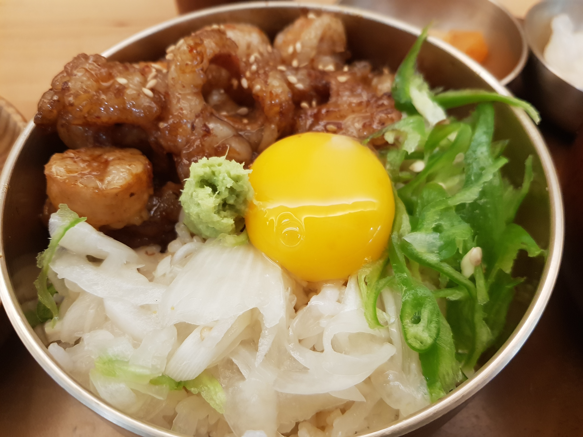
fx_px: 438
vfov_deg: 53.1
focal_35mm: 26
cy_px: 218
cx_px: 292
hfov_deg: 67.3
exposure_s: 1/30
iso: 250
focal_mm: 4.3
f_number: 1.7
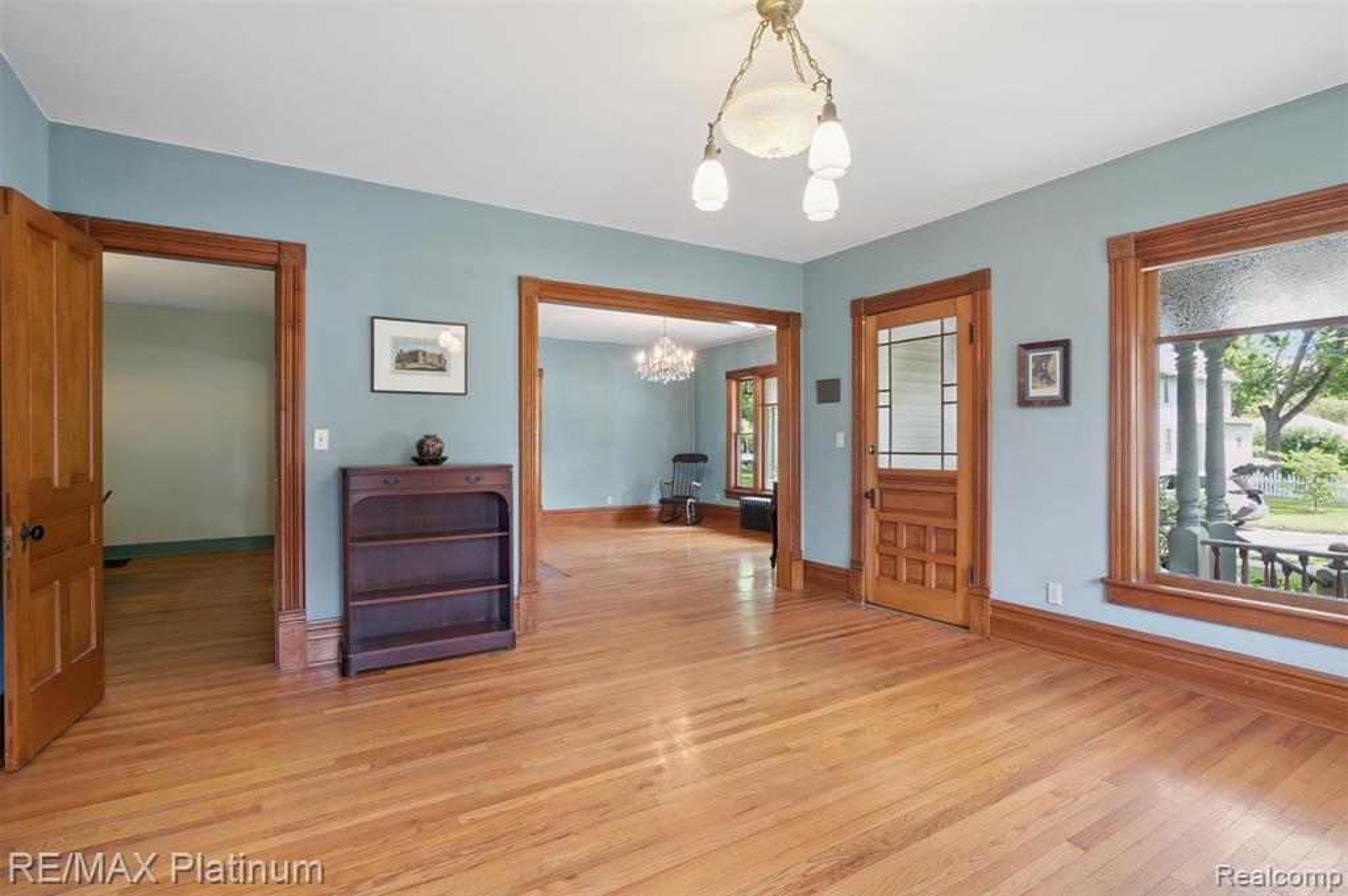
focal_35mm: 17
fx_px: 636
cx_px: 674
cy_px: 448
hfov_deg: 93.3
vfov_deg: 70.3
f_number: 9
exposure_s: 1/3
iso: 400
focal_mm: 17
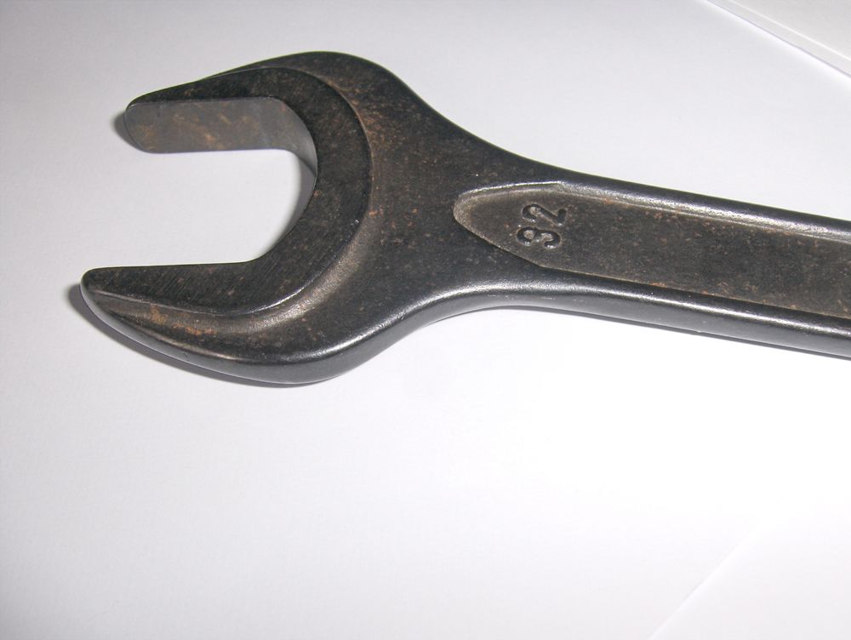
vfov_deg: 40.8
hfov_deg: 52.6
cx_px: 426
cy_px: 320
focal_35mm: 35
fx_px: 861
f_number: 5.5
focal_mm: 7.5
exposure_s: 1/60
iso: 100
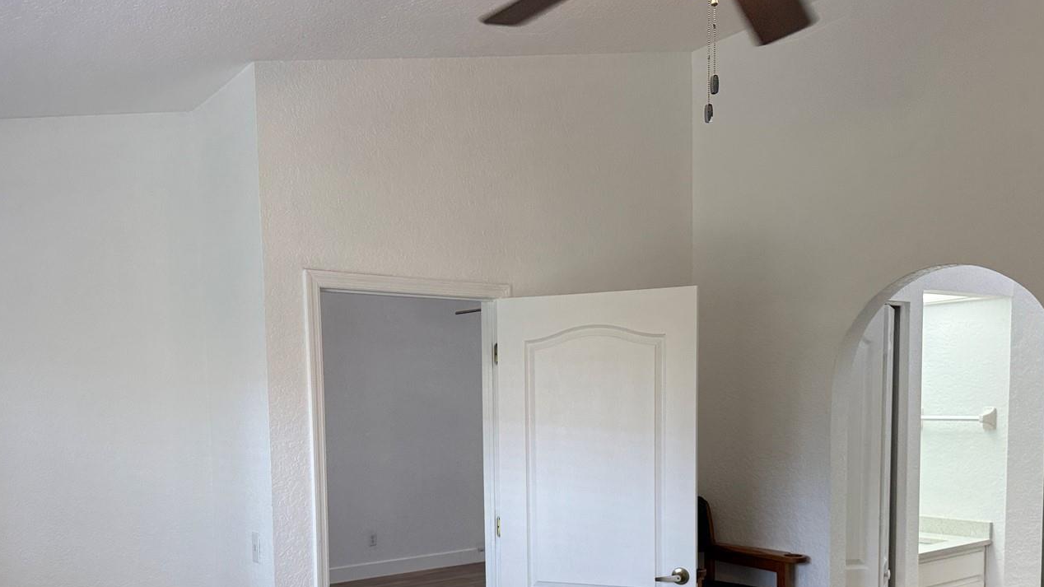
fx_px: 913
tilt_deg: -0.7
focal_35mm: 33
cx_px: 482
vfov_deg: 34.5
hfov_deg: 59.4
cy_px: 473
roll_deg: +2.9
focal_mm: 6.76
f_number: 1.78
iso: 125
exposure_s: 1/120
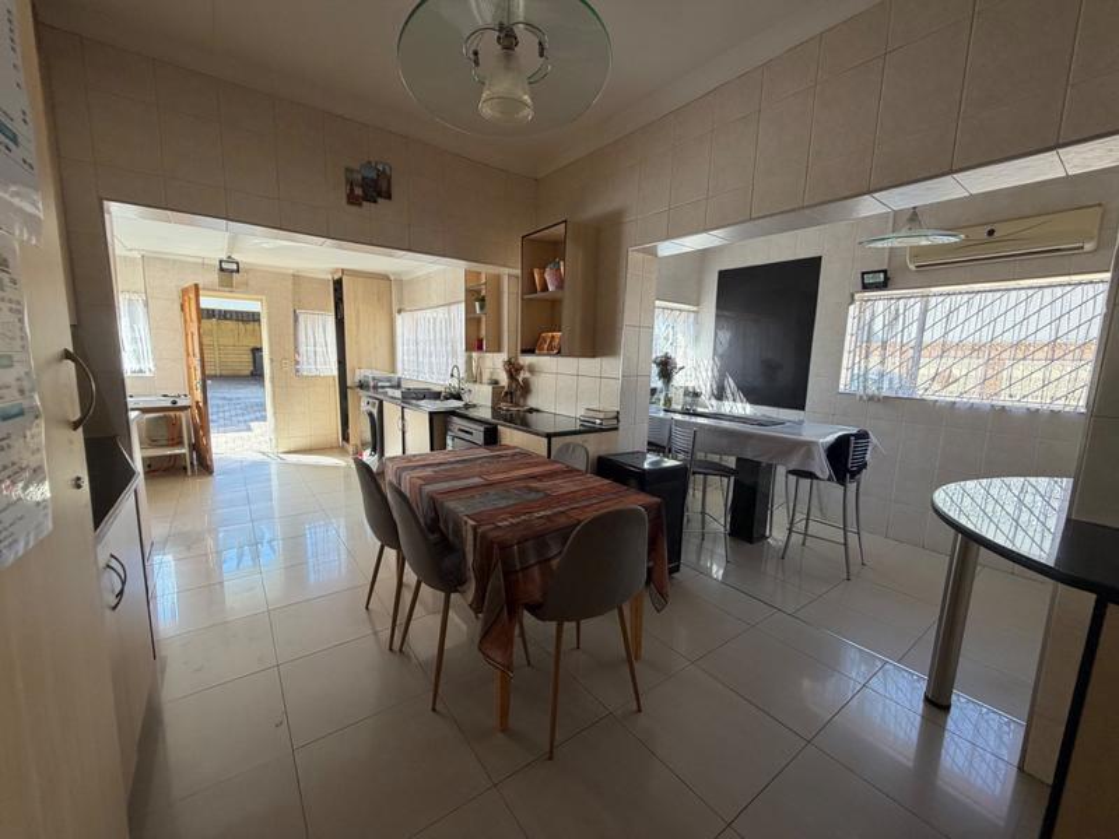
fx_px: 453
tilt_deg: -6.0
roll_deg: +0.1
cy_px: 420
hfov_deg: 102.1
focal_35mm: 14
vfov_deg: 85.7
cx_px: 560
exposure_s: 1/121
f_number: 2.2
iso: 100
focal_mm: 2.22
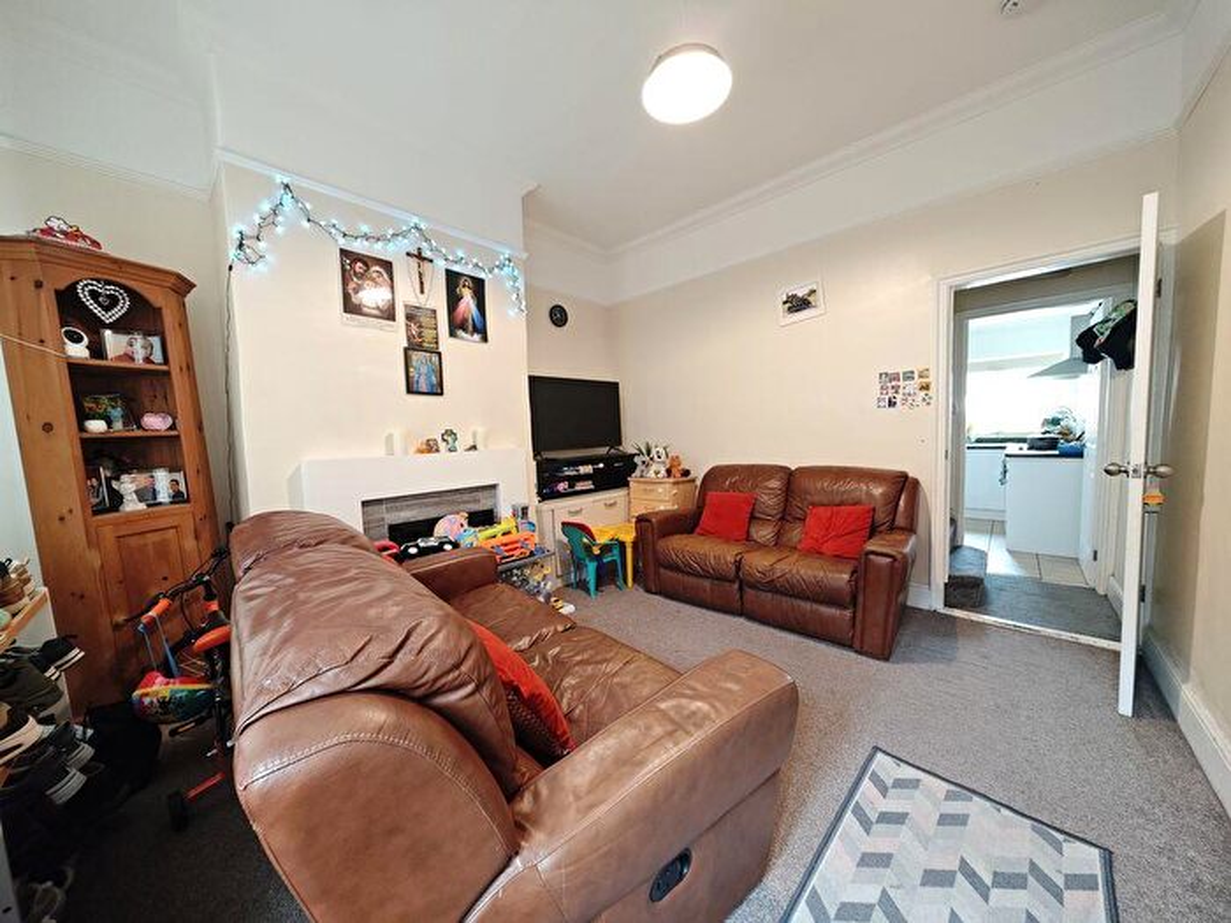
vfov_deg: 94.5
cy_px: 462
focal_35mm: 12
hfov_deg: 110.5
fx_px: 427
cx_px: 616
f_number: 1.8
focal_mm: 2.03
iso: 250
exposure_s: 1/33.3
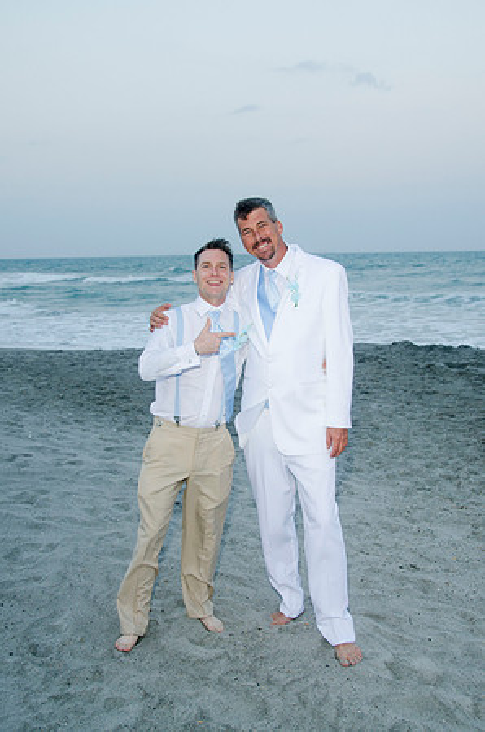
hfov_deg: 34.1
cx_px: 242
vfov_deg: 49.6
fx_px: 792
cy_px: 366
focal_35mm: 39
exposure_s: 1/30
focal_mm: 26
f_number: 5.6
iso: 200
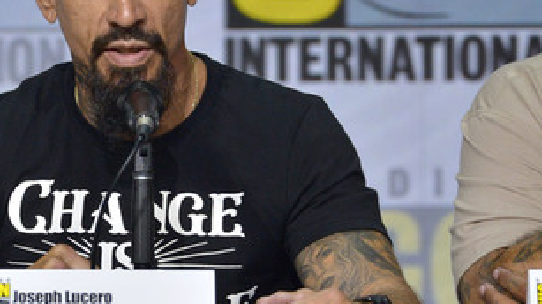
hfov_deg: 2.9
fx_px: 10596
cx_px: 147
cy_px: 88
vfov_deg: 1.6
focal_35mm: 738
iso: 1600
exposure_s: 1/250
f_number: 6.3
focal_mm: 480
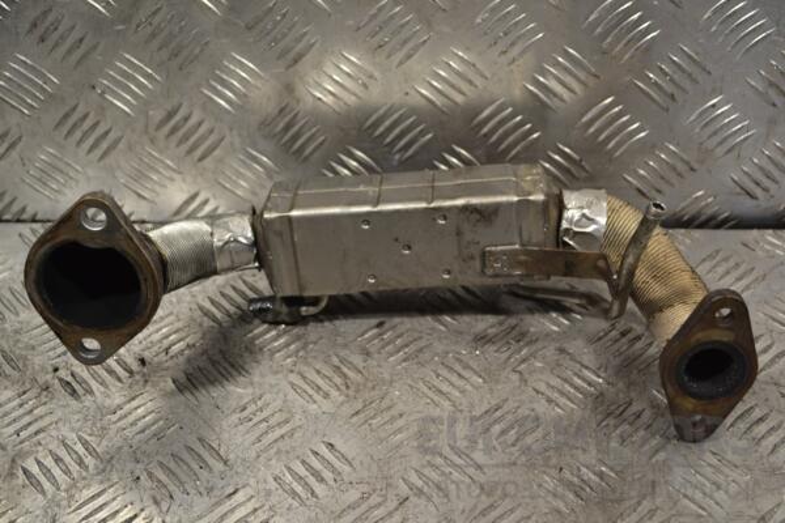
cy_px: 262
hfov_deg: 41.1
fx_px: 1047
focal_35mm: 48
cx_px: 392
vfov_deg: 28.1
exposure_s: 1/125
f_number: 5.6
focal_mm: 32
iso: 400
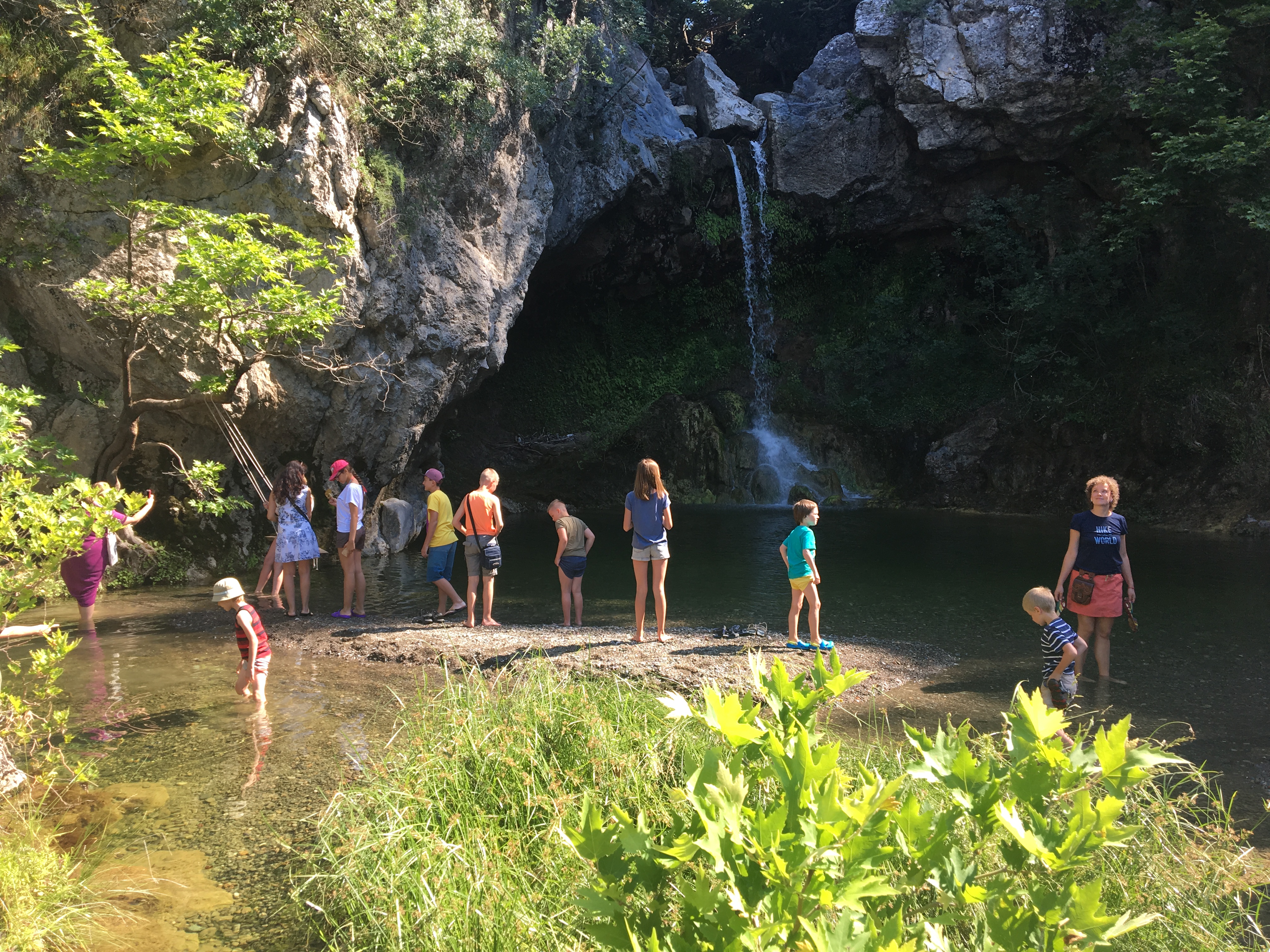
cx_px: 635
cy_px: 476
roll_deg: -0.2
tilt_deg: -3.7
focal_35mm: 29
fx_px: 1064
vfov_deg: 48.2
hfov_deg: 61.7
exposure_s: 1/246
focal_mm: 4.15
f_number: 2.2
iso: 25
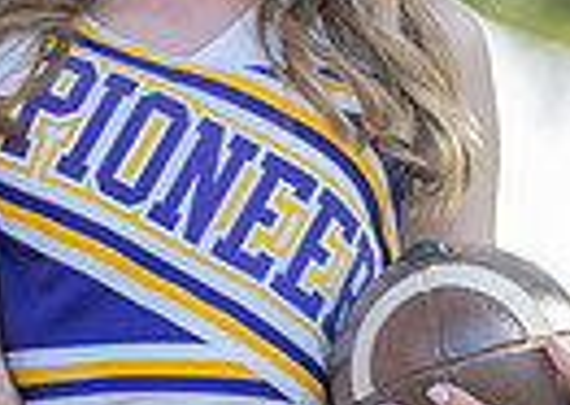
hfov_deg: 2.6
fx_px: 12439
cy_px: 50
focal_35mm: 770
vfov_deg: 1.9
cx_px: 229
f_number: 2.8
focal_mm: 161
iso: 100
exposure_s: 1/320
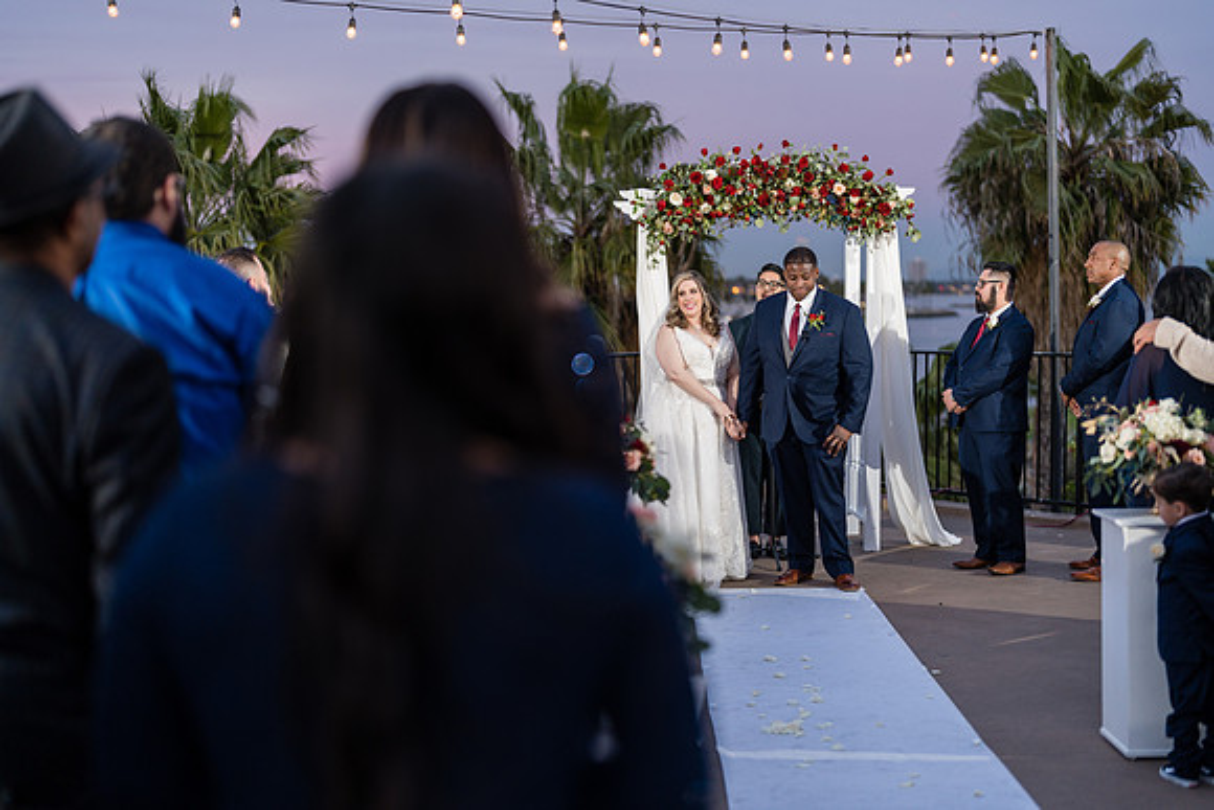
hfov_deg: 39.6
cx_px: 607
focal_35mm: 50
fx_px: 1686
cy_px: 405
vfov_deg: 27.0
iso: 250
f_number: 1.2
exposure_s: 1/250
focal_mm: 50
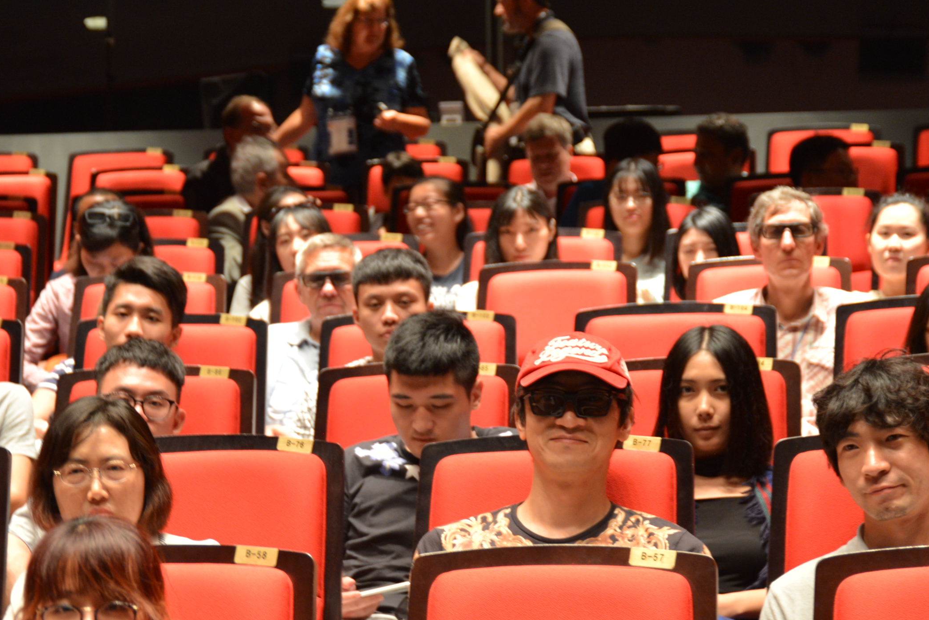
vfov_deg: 11.2
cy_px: 443
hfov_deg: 16.8
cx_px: 359
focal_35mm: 122
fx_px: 3149
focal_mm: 85
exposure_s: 1/10
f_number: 5.6
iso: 1600
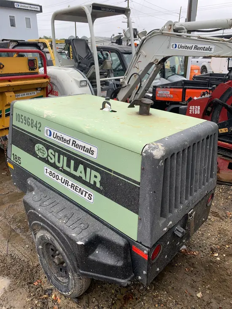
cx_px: 116
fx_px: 232
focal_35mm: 26
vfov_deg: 67.3
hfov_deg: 53.1
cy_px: 154
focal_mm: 4.25
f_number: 1.8
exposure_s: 1/465
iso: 25
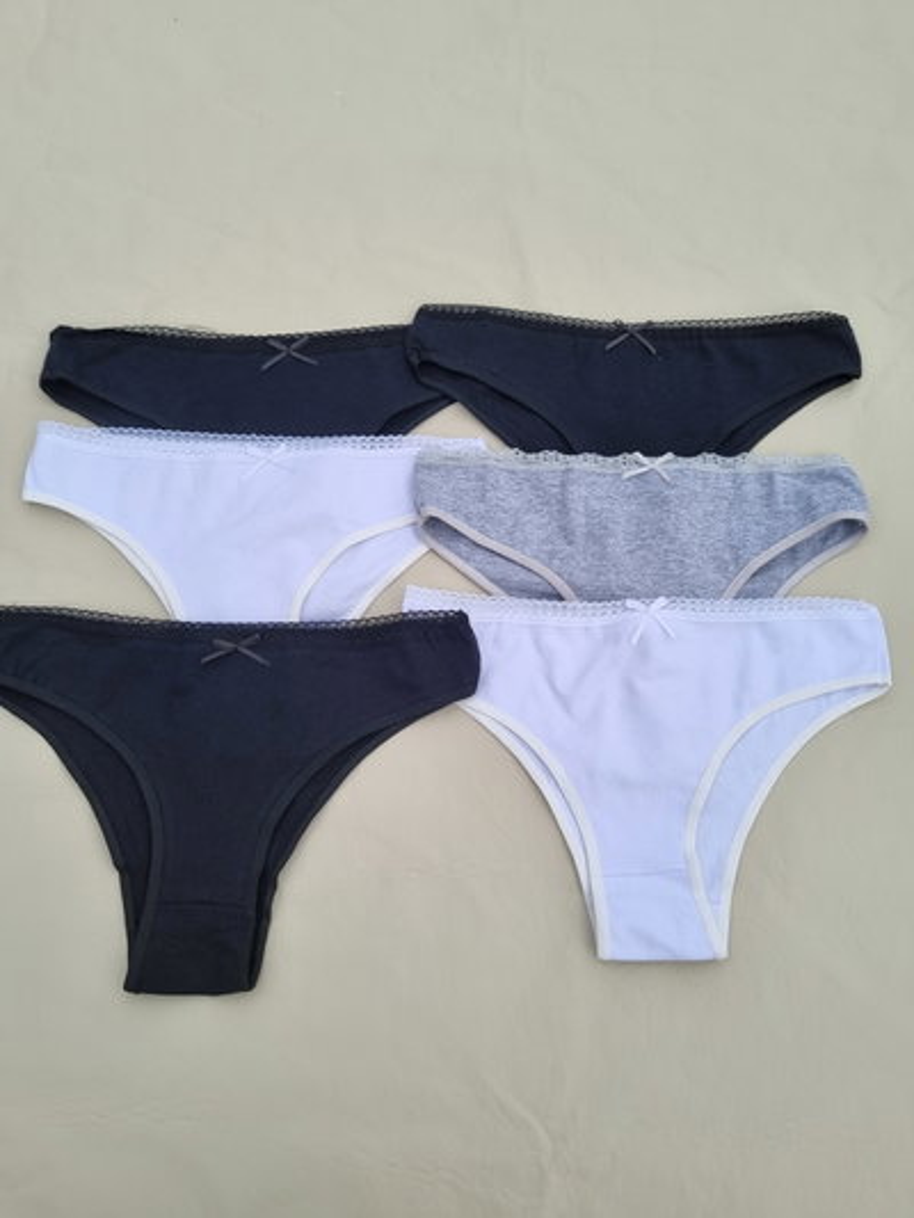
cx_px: 457
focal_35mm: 26
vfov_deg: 67.3
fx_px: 915
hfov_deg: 53.1
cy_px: 609
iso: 50
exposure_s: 1/1488
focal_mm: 5.4
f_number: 1.8
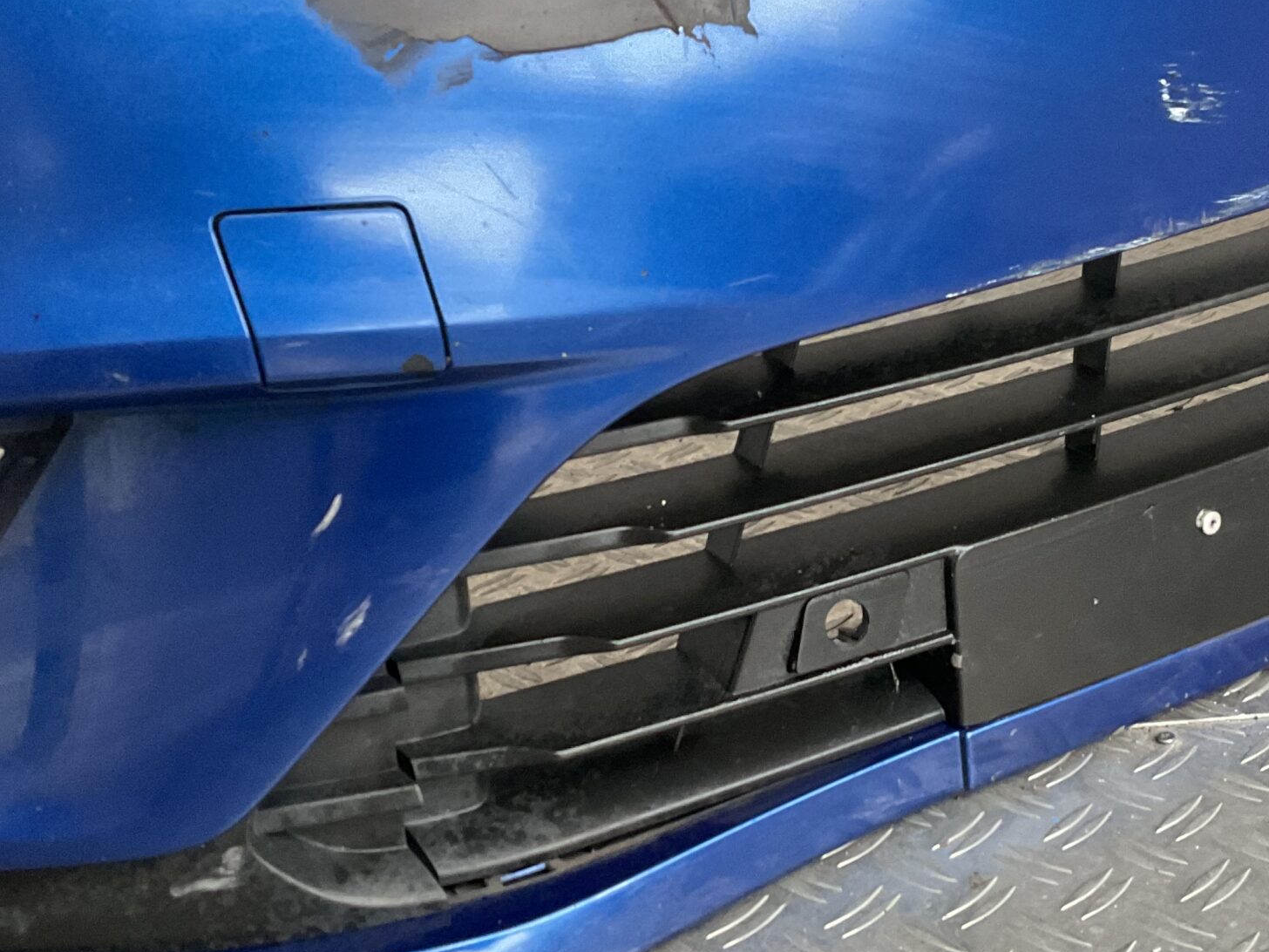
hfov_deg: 37.3
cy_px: 466
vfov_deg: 28.6
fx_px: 1870
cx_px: 795
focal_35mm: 51
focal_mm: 3
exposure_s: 1/60
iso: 160
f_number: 1.8
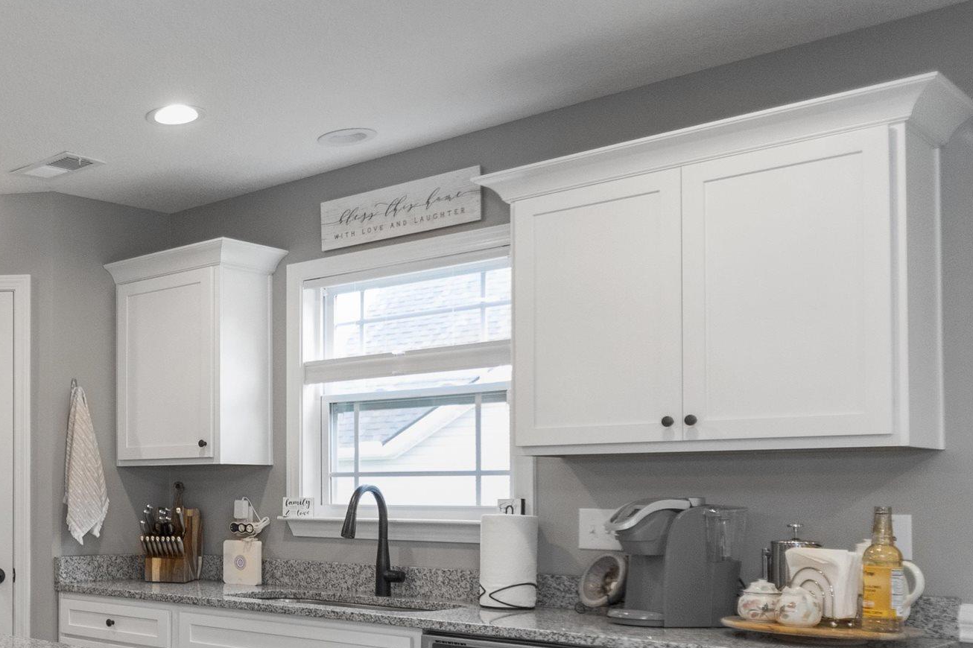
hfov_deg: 41.2
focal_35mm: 40
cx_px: -31
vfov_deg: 32.2
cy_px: 543
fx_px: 1081
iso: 1250
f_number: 4.5
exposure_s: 1/160
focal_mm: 17
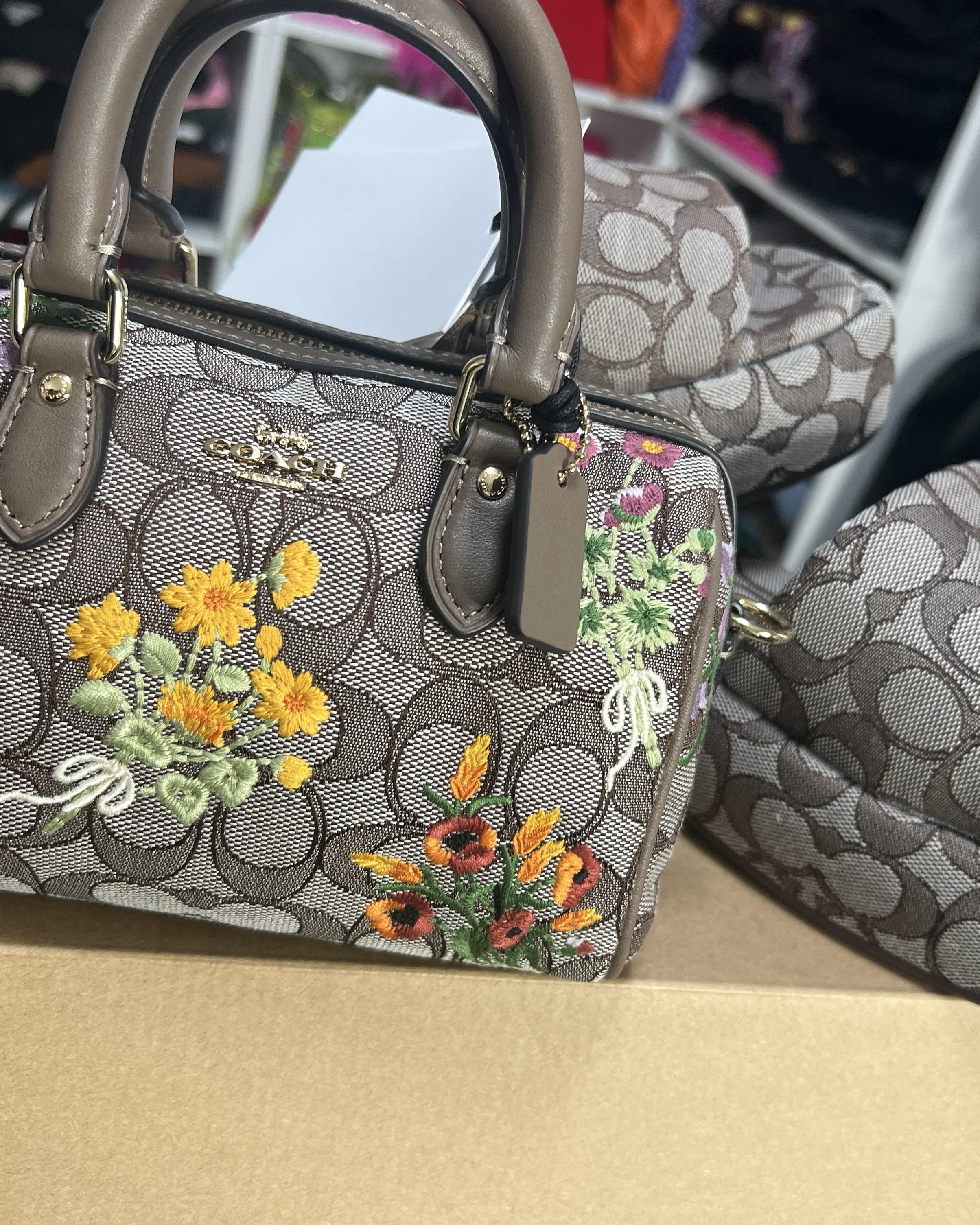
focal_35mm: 34
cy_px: 611
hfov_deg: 43.3
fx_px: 1233
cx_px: 546
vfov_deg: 52.8
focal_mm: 5.7
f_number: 1.5
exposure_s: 1/60
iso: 64
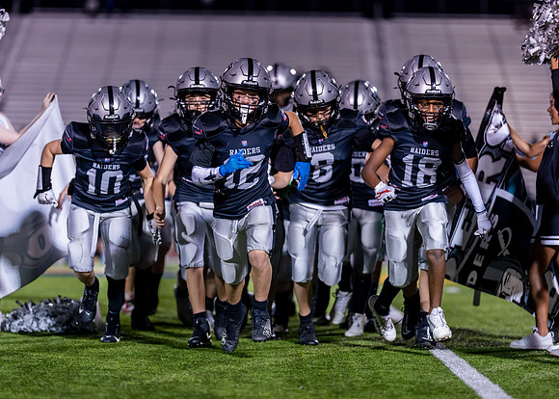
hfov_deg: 13.6
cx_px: 280
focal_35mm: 147
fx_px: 2341
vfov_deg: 9.7
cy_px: 200
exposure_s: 1/1000
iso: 800
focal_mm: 135
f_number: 1.8
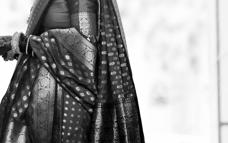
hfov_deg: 3.6
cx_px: -27
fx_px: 3579
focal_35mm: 576
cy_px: -136
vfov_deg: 2.3
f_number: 2.8
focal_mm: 107
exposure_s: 1/1250
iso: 640
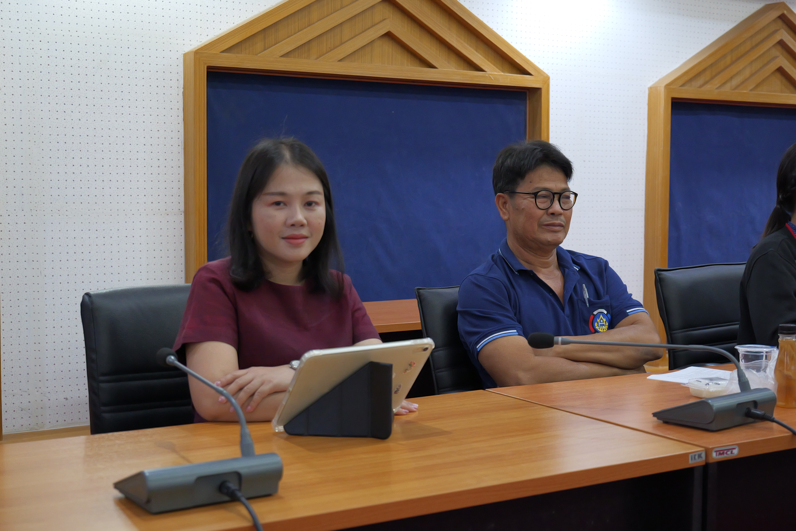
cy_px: 266
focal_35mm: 50
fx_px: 1105
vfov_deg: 27.0
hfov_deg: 39.6
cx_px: 398
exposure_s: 1/100
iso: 6400
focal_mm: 50
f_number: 5.6
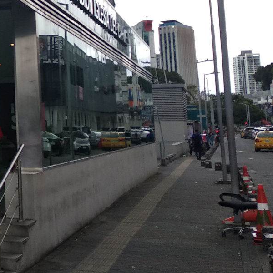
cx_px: -121
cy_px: 45
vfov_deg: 24.5
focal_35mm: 69
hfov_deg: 21.5
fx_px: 616
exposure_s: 1/50
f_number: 2.2
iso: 100
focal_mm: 3.81
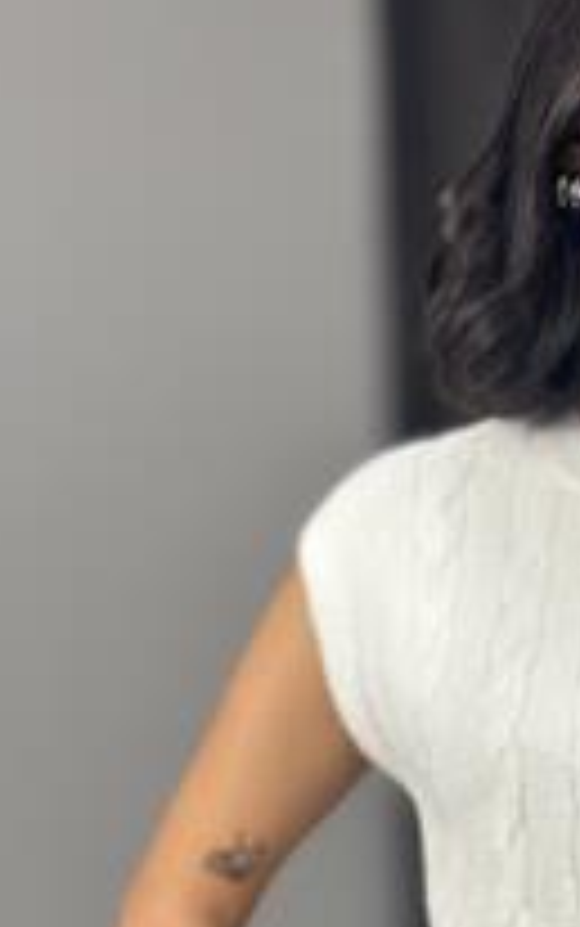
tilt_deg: -31.9
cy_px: 884
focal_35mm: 102
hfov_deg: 12.7
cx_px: 589
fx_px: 2576
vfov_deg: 19.9
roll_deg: +2.1
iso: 80
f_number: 1.78
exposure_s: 1/100
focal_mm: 6.86
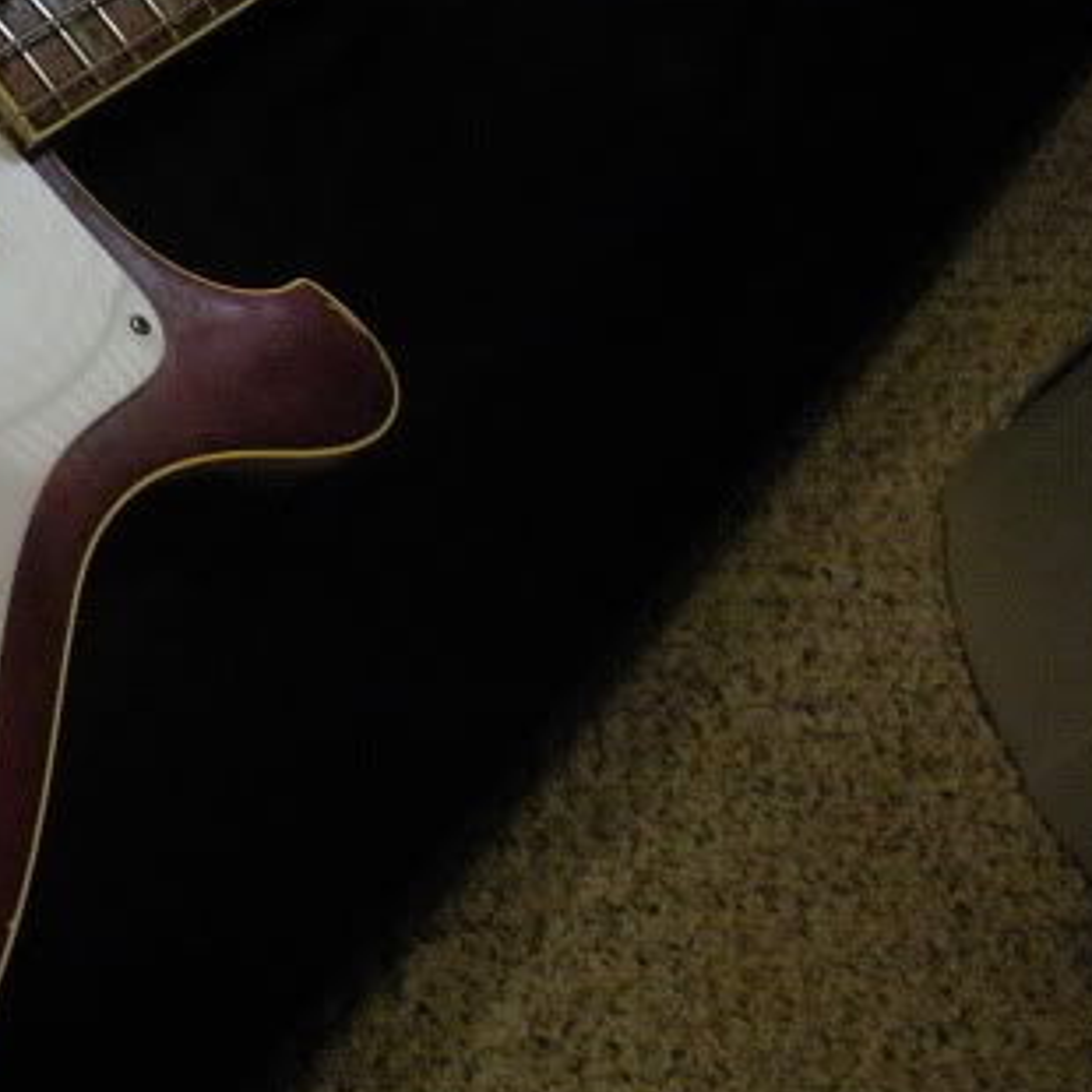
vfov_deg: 21.0
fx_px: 2927
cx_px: -99
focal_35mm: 82
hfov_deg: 20.2
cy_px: 331
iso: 400
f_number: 3.5
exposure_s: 1/28.2
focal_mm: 6.3
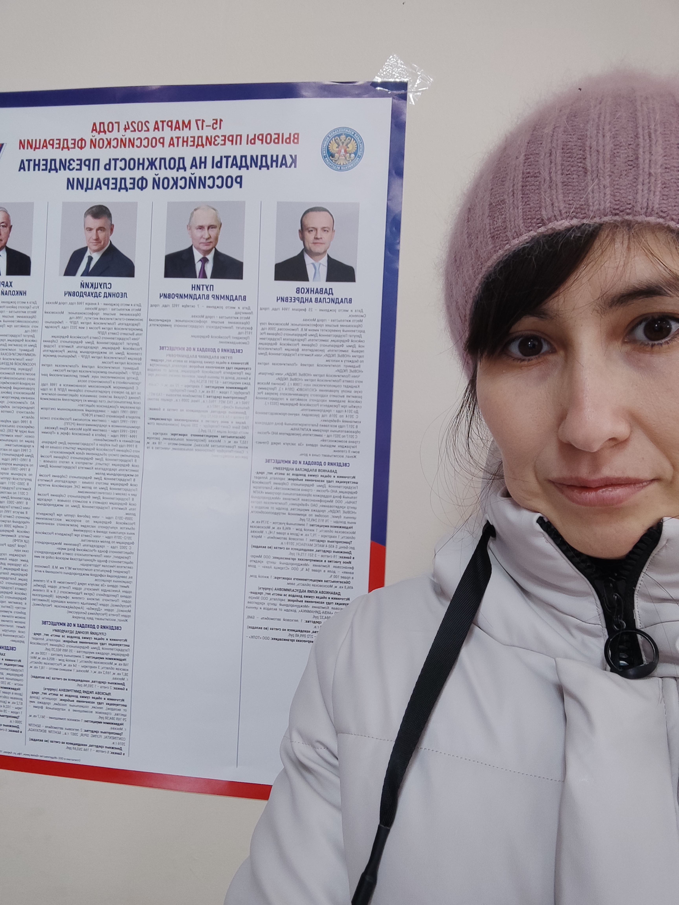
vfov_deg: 81.7
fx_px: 523
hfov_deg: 66.0
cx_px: 340
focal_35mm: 20
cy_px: 452
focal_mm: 3.49
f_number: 2.45
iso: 87
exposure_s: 1/50
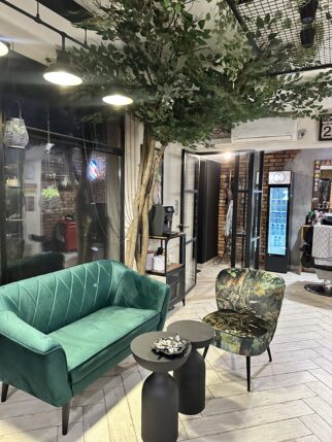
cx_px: 166
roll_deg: -1.2
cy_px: 221
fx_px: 307
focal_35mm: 24
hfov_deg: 56.8
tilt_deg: -4.9
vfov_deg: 71.6
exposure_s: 1/50
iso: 800
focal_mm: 6.86
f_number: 1.78
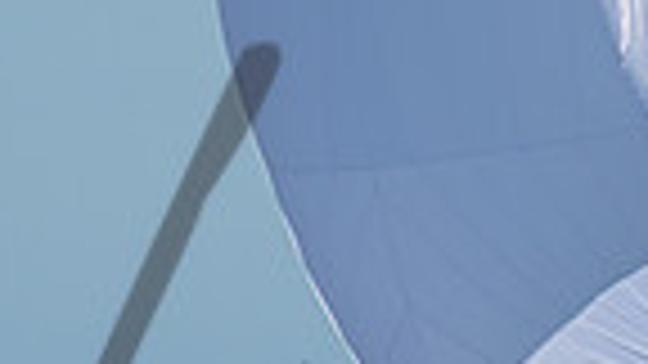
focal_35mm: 1630
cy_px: 685
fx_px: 28007
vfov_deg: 0.7
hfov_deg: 1.3
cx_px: 922
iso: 200
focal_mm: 250
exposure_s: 1/2000
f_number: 5.6
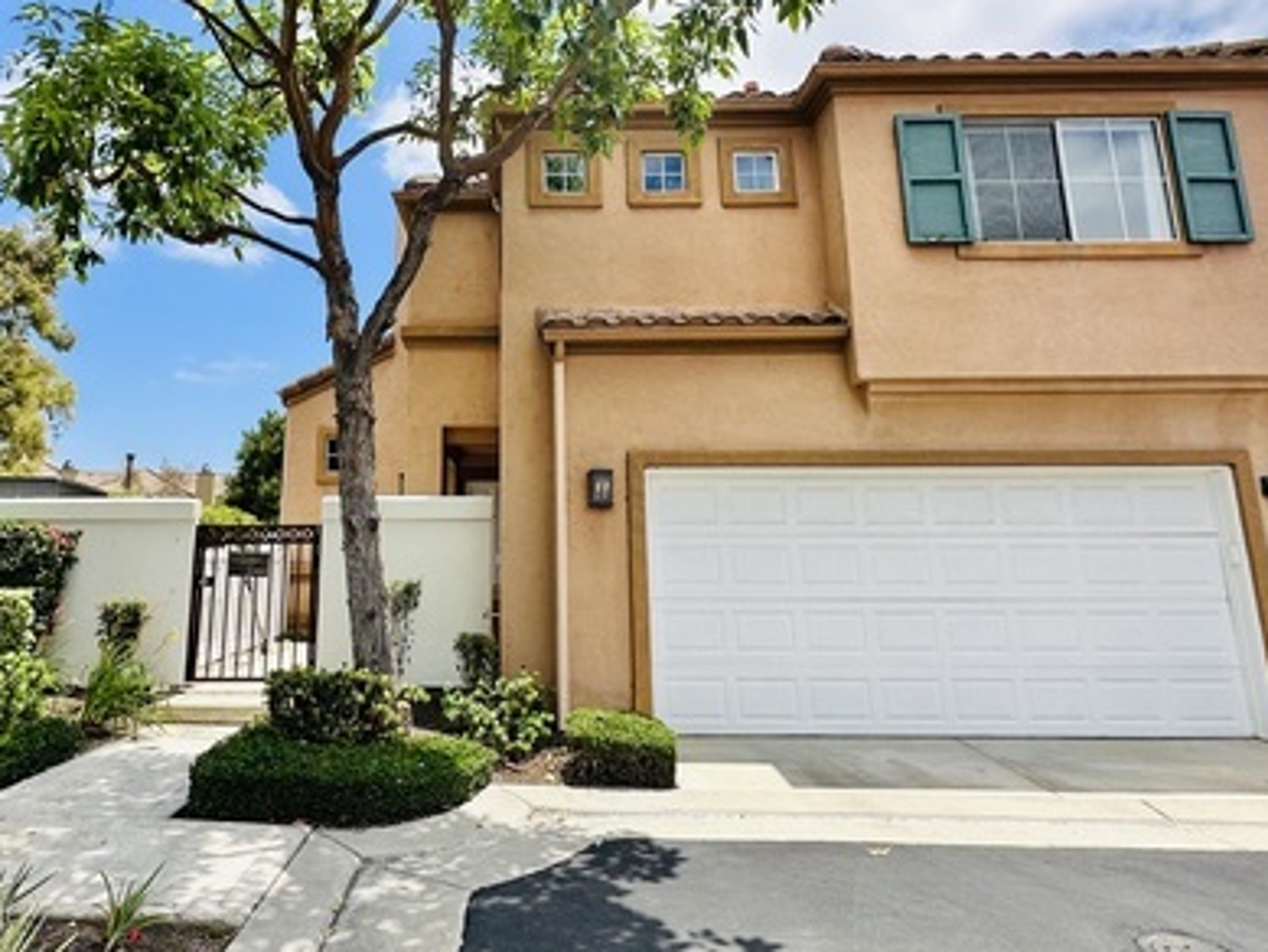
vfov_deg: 56.1
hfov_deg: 70.8
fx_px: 879
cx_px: 507
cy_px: 352
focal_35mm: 24
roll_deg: -0.3
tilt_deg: +12.8
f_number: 2.2
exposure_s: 1/1825
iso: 50
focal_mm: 2.22
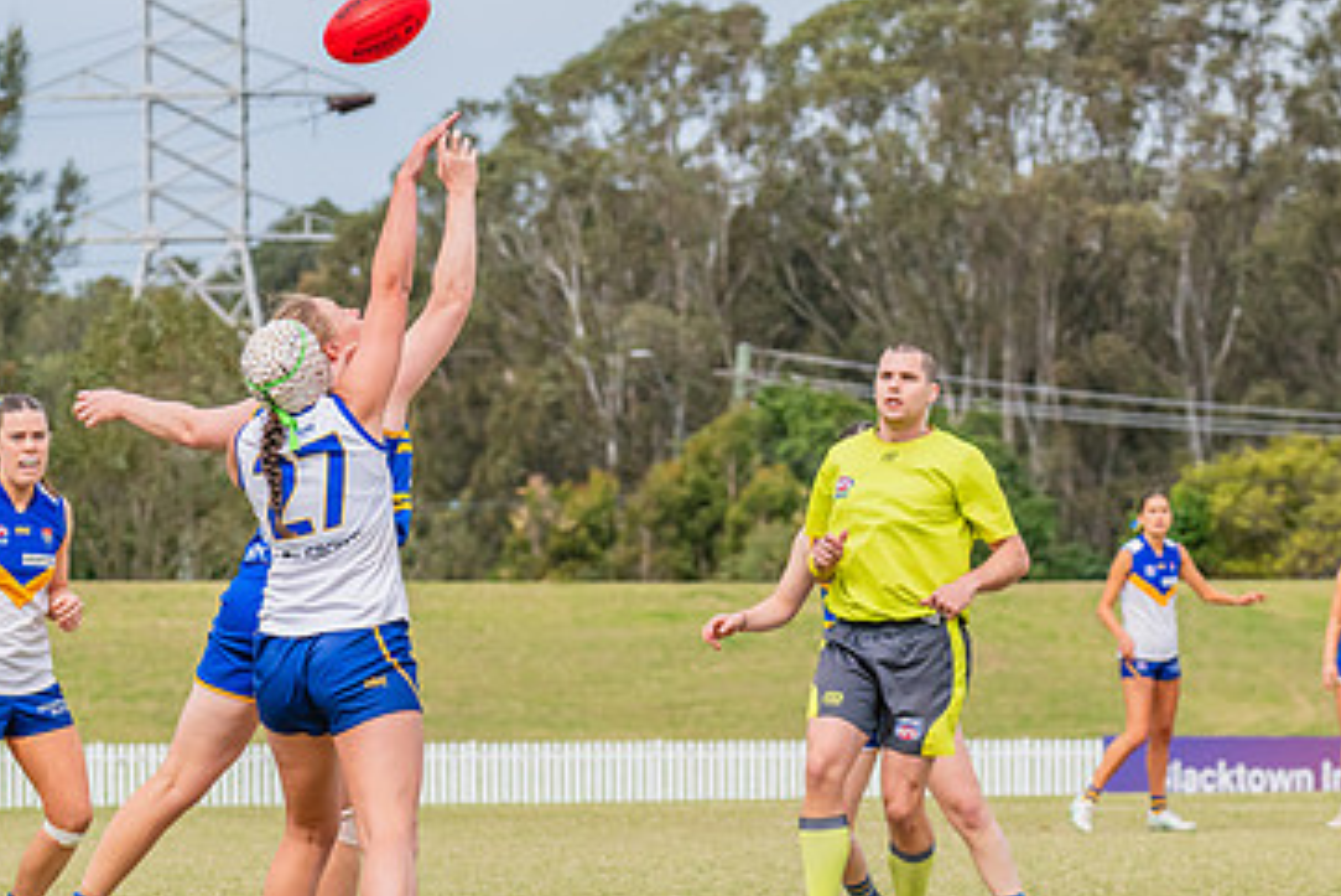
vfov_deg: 4.6
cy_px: 443
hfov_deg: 6.9
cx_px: 457
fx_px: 11067
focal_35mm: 297
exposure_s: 1/1250
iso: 800
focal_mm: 170
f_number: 10
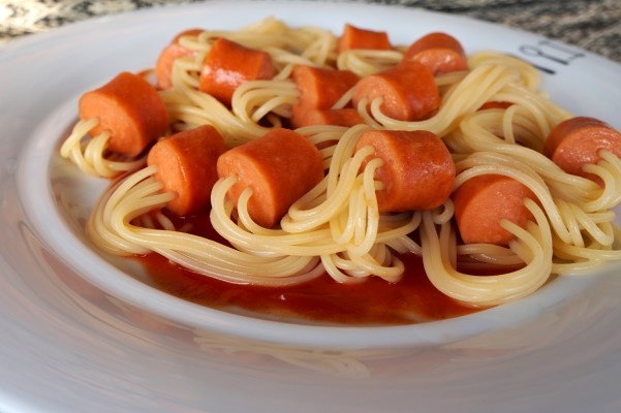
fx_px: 698
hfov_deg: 48.0
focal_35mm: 40
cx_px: 310
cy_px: 206
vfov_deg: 33.0
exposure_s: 1/100
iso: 100
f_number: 7.1
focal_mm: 27
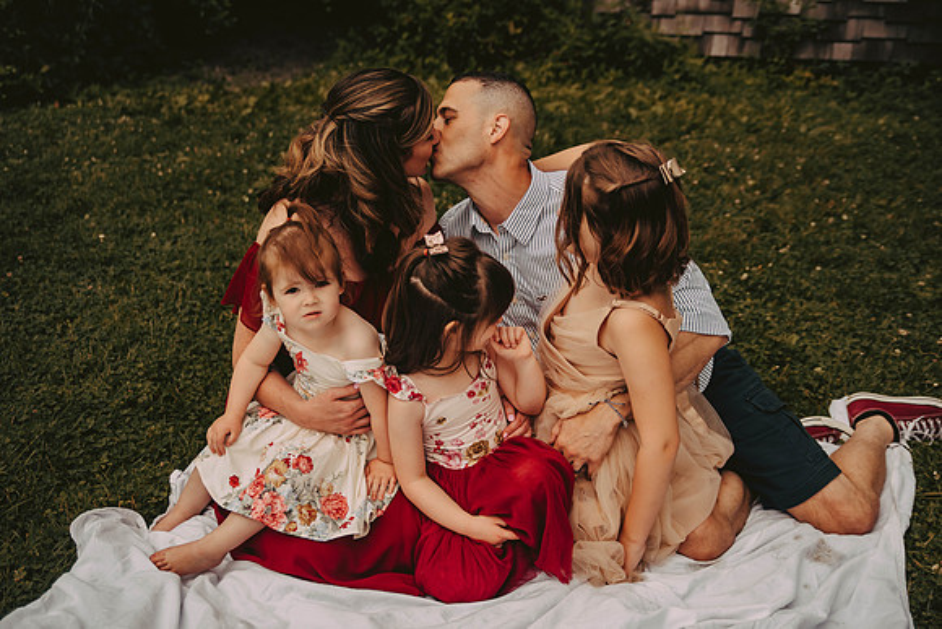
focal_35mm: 46
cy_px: 314
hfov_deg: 42.7
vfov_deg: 29.3
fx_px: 1204
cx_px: 471
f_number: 2.8
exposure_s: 1/2500
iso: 200
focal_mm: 46
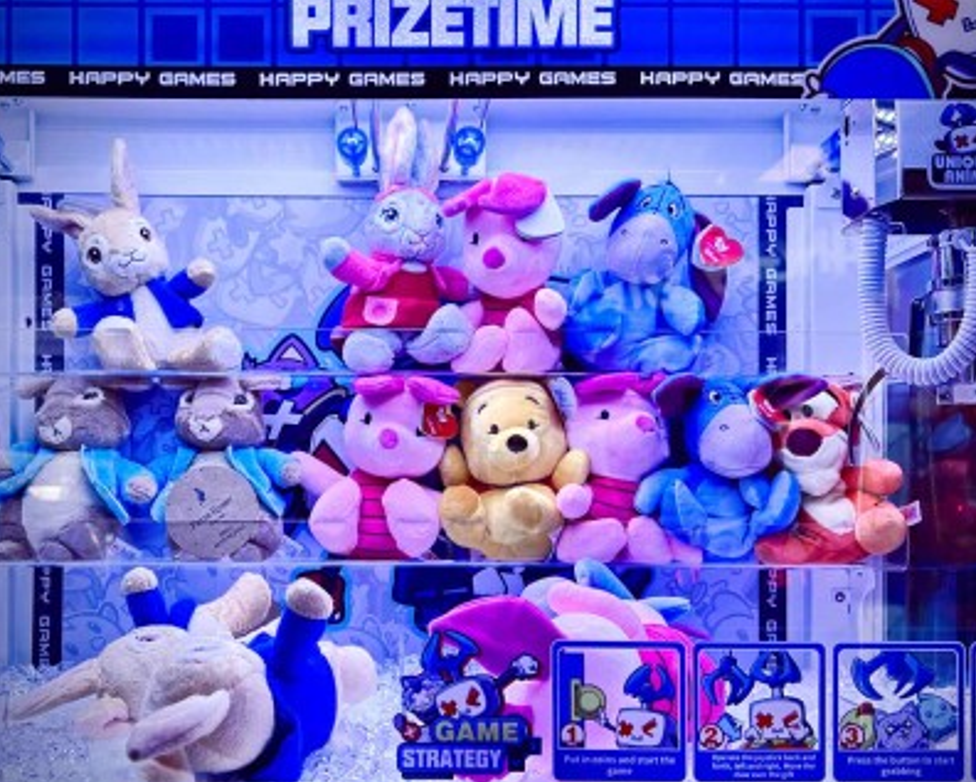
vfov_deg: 54.9
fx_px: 751
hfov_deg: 66.0
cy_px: 397
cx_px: 513
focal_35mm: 26
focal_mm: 6.86
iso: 80
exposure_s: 1/482
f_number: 1.78
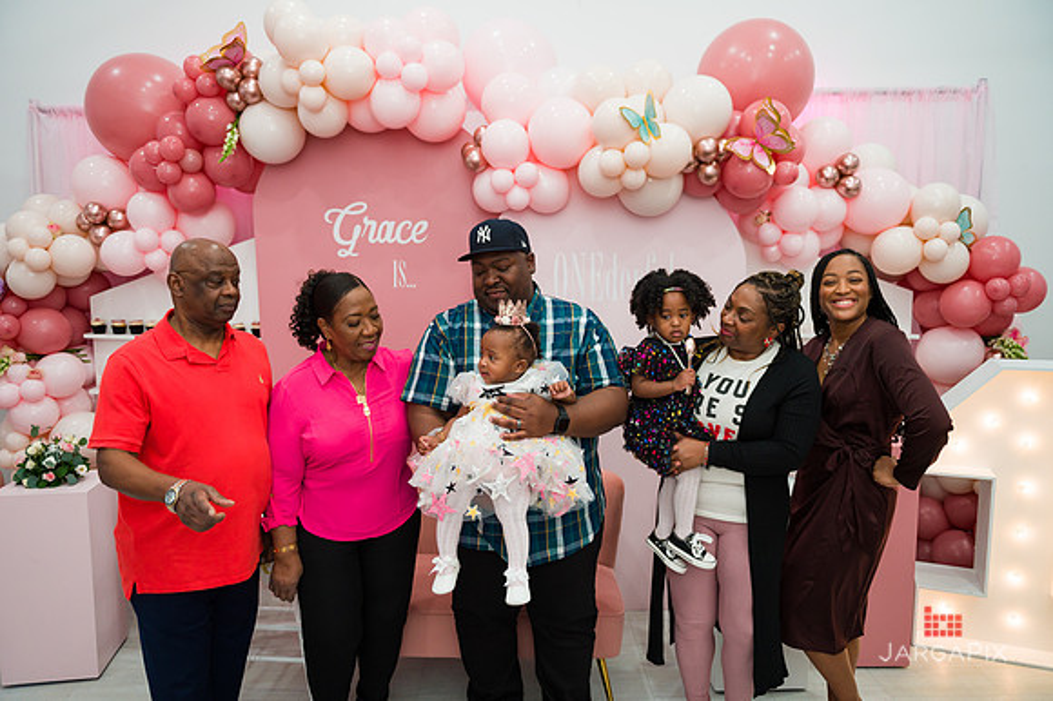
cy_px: 350
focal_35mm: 26
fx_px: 760
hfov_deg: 69.4
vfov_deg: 49.5
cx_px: 526
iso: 800
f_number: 3.2
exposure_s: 1/200
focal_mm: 26
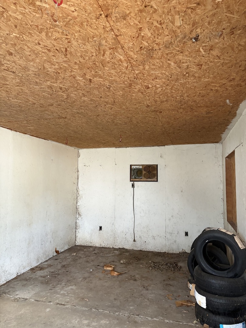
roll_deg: -0.7
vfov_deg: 67.3
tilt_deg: +3.7
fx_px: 246
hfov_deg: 53.1
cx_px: 123
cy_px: 164
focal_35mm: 26
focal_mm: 5.96
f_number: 1.6
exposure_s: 1/60
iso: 250
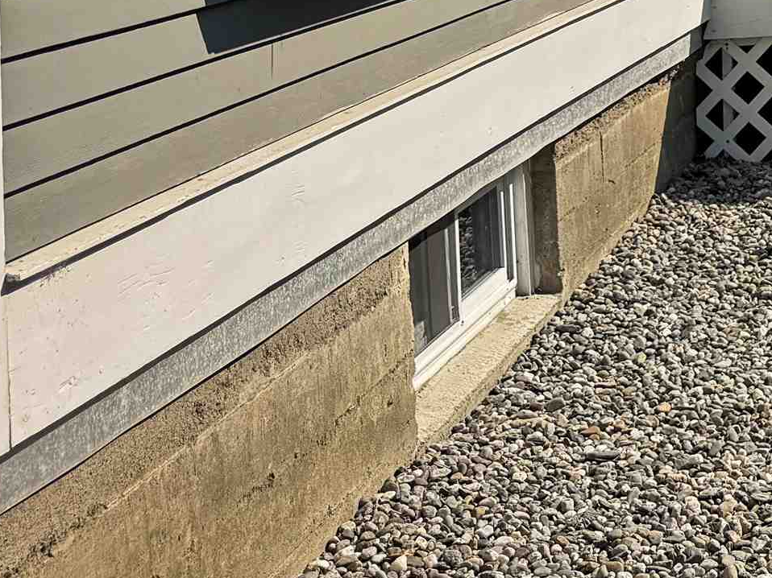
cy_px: -255
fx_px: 1717
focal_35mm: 77
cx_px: 1149
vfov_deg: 17.4
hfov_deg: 21.4
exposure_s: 1/4608
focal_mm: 6.76
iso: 80
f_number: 1.78
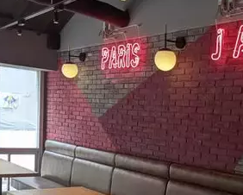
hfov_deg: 32.9
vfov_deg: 26.6
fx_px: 403
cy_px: 161
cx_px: 184
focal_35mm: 56
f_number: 1.8
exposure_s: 1/130
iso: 47
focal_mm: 4.44
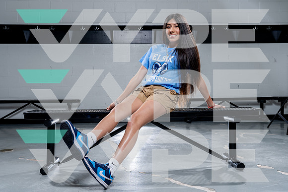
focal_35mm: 40
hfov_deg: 48.4
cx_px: 144
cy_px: 96
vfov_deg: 33.4
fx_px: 320
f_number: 7.1
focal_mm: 36
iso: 100
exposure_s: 1/250
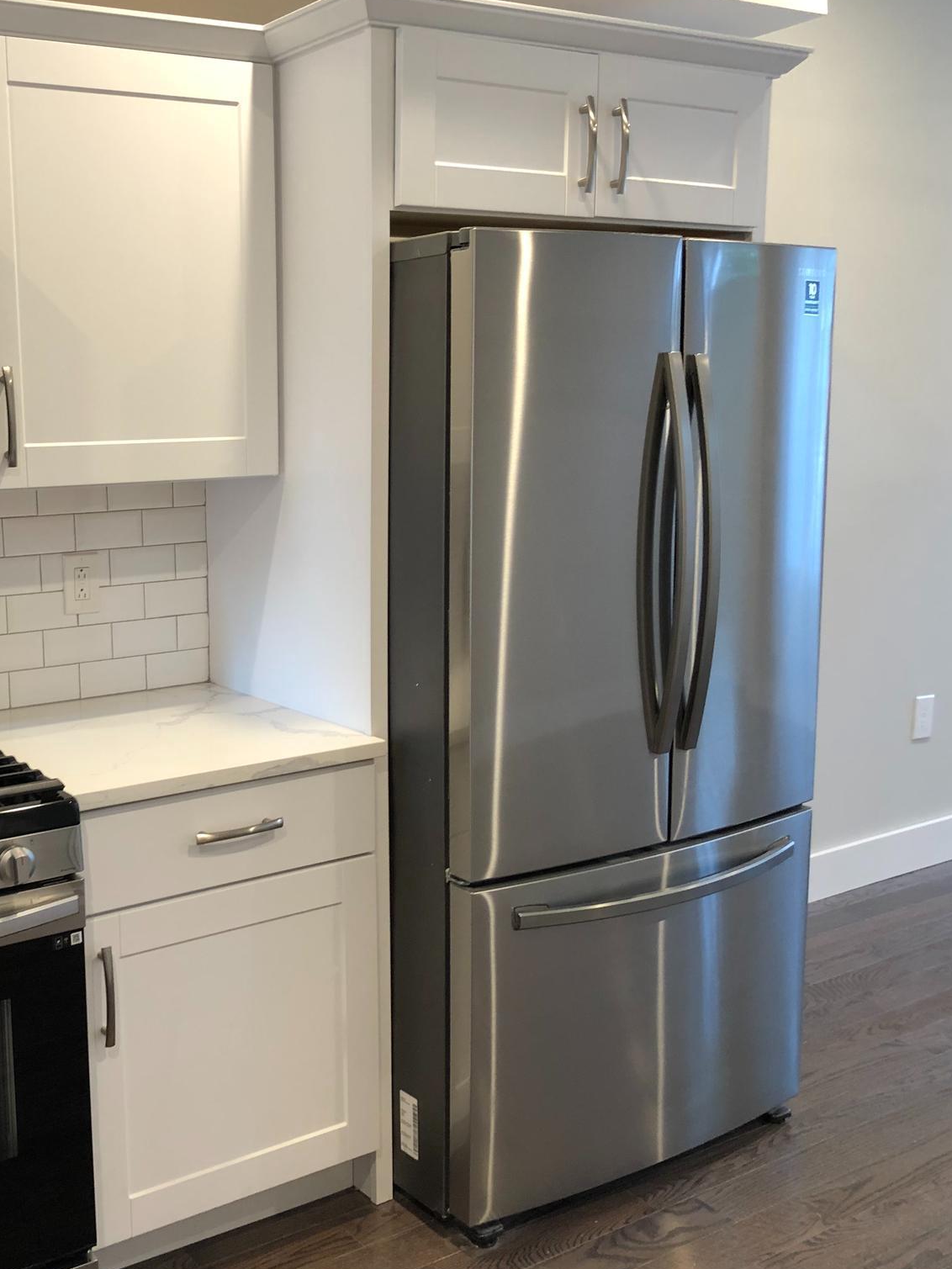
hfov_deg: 36.5
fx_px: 1393
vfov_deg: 49.0
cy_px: 635
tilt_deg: -8.5
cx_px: 201
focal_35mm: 38
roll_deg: +1.2
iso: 40
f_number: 1.8
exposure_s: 1/20
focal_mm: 3.99
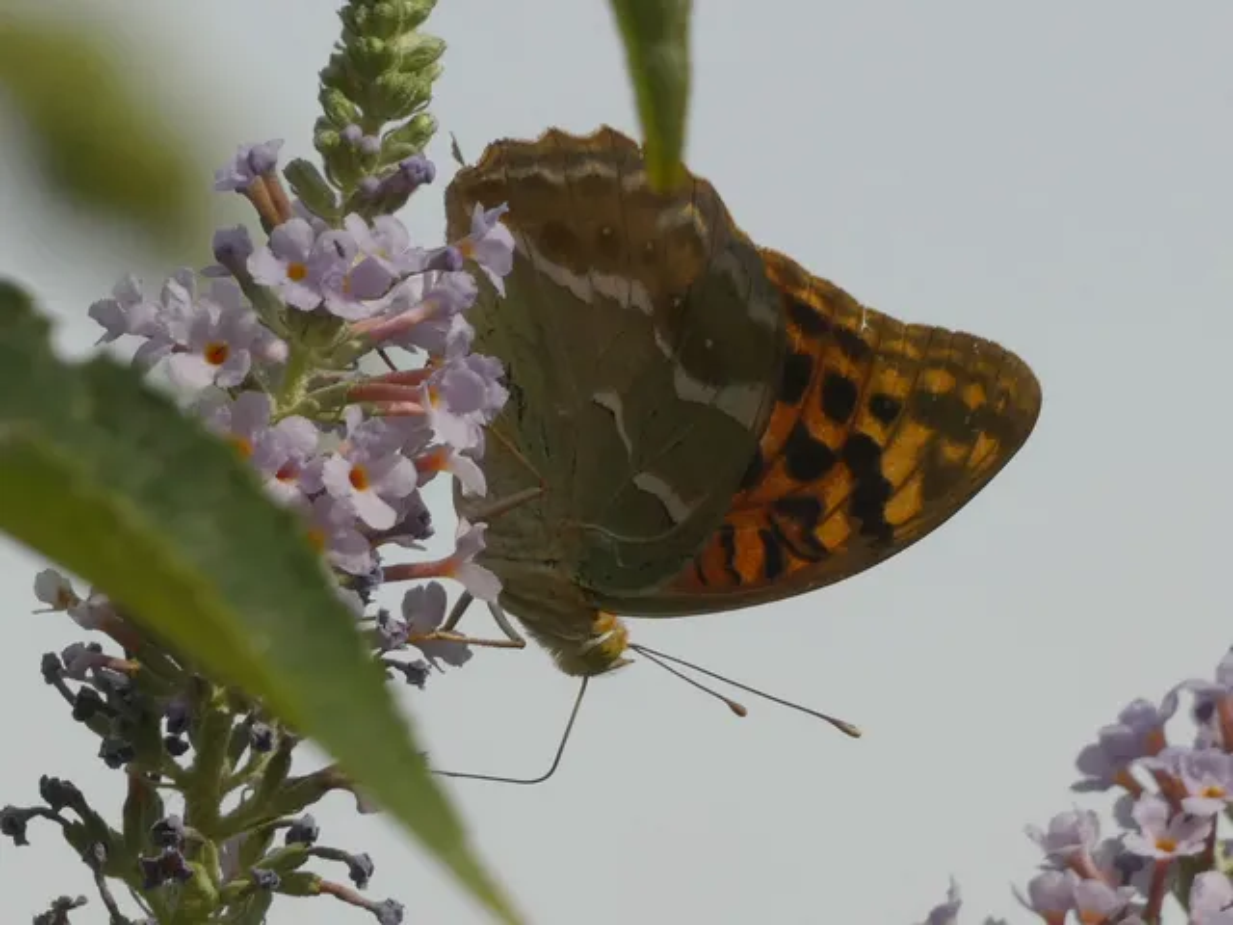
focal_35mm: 400
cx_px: 616
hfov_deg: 5.0
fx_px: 14248
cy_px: 462
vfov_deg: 3.7
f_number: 5.6
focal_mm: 71.7
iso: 80
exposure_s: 1/200
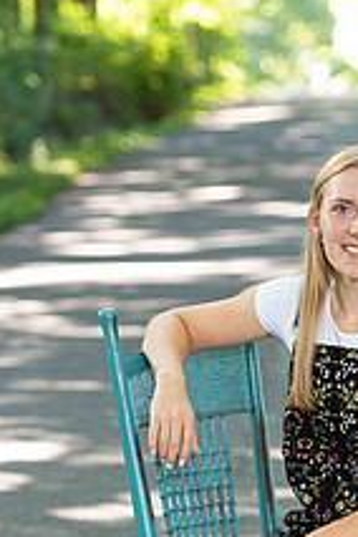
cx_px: 315
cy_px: 479
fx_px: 3311
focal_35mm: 222
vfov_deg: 9.2
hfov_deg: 6.2
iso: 640
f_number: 3.5
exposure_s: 1/200
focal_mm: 105
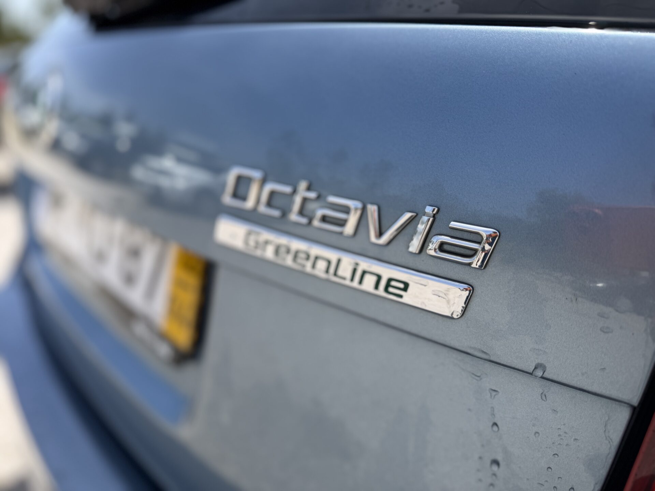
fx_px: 454
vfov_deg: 56.8
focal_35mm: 24
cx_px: 328
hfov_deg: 71.6
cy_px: 246
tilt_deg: -17.3
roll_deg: +2.3
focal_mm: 6.76
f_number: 1.78
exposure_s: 1/2445
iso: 80
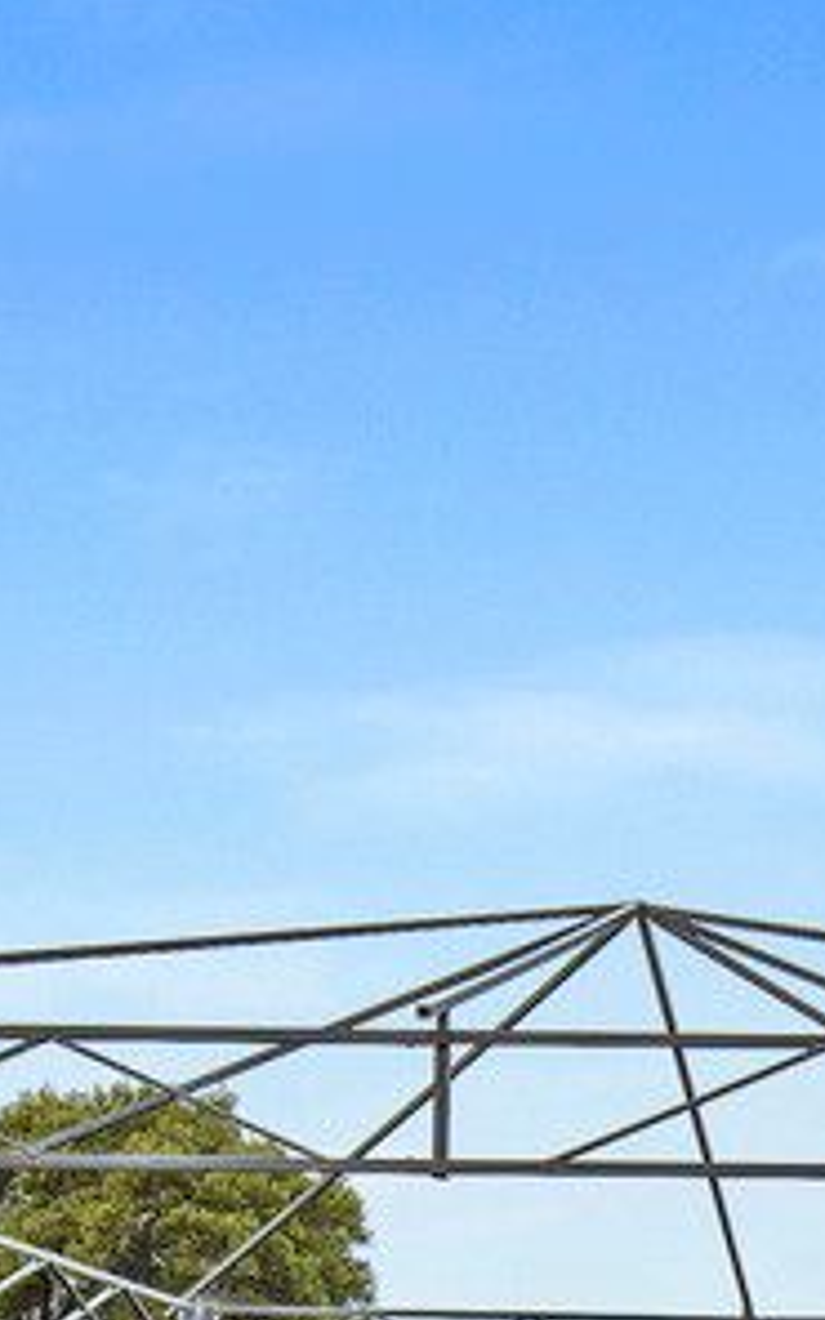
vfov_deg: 28.3
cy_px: 1394
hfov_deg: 18.3
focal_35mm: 67
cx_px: 1035
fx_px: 2410
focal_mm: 19
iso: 160
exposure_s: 1/125
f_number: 11
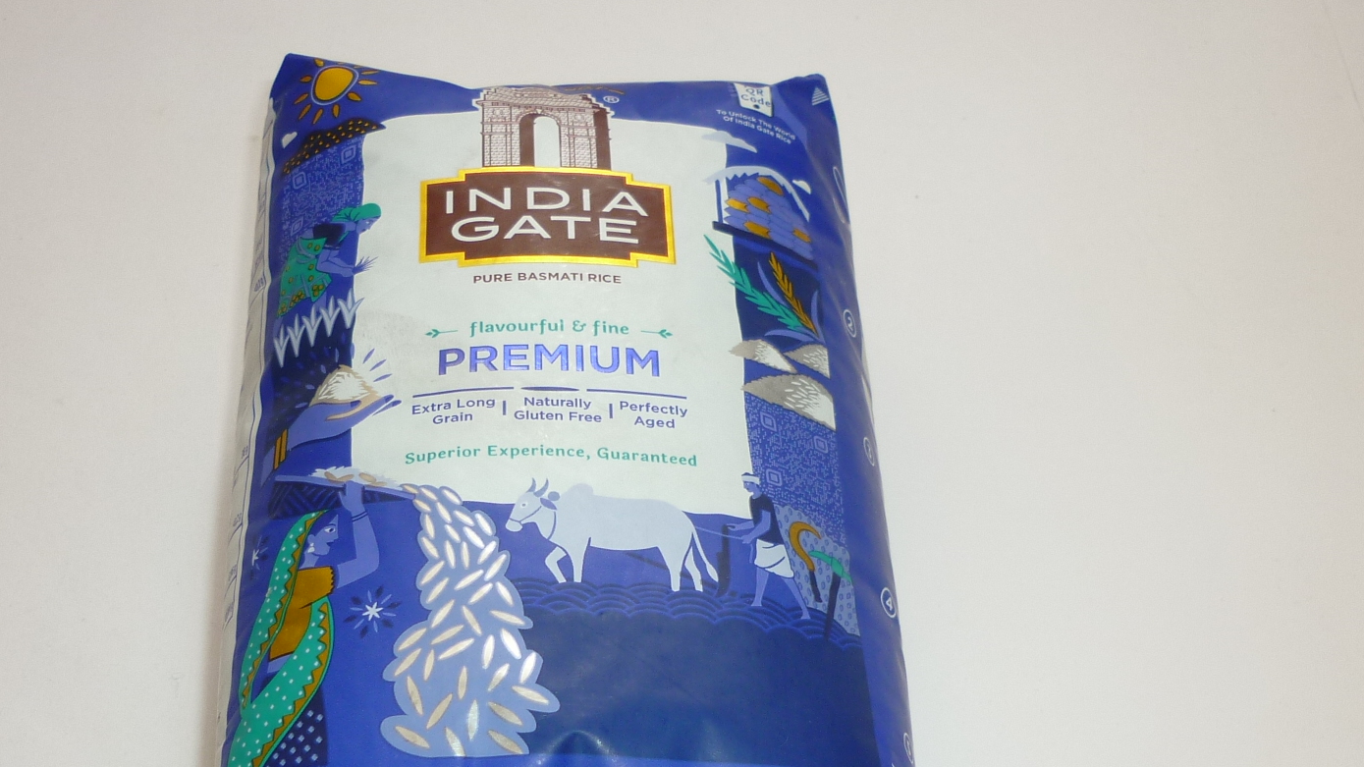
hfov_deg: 39.1
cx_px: 604
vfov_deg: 22.3
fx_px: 1917
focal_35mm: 53
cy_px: 620
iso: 100
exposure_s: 1/30
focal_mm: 5.5
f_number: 2.8
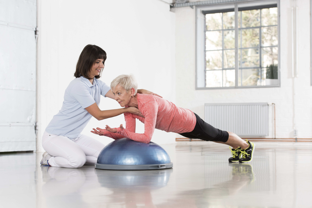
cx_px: 156
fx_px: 607
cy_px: 104
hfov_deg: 28.8
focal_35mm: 70
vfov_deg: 19.5
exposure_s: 1/125
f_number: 4
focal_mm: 70
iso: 160
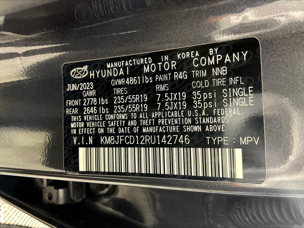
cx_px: 152
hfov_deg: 61.7
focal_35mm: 29
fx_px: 255
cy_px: 114
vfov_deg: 48.2
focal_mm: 3
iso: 200
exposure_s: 1/40
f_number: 1.8
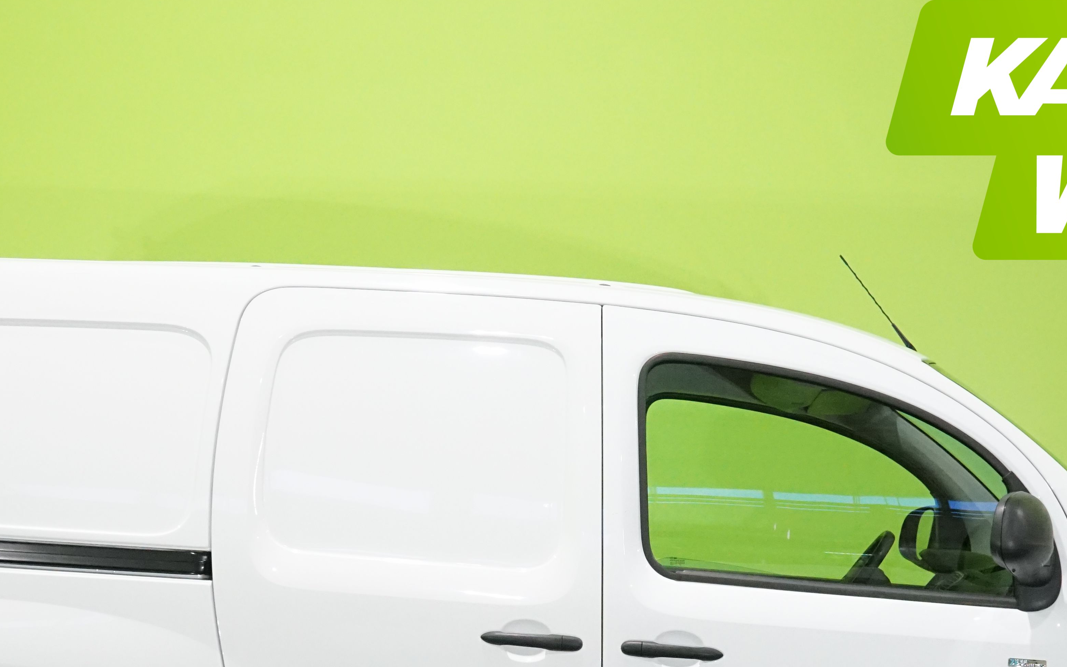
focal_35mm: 84
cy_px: 607
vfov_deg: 15.4
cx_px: 589
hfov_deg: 24.6
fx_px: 2443
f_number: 7.1
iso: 6400
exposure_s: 1/160
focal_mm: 43
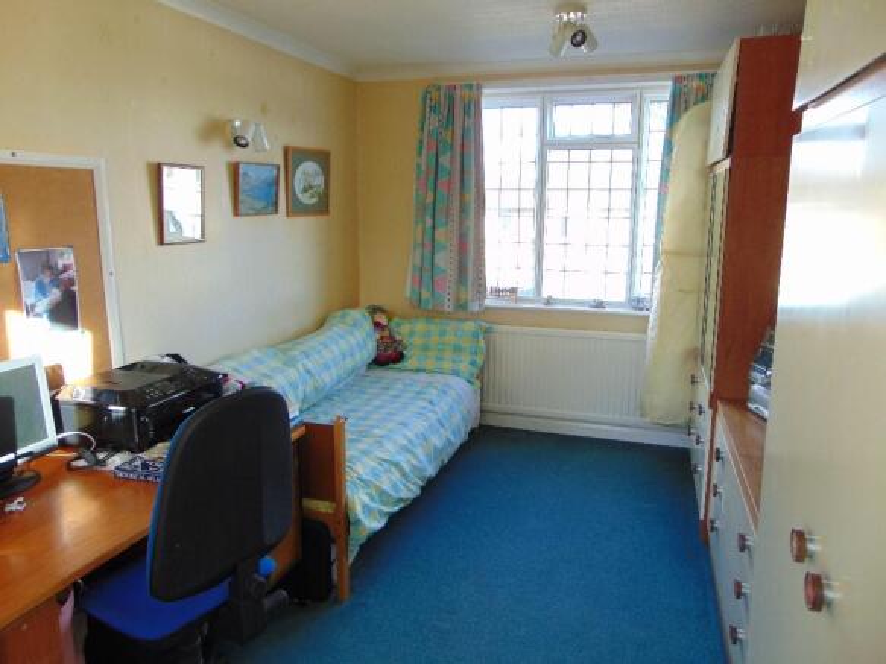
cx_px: 443
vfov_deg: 54.9
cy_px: 332
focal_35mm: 25
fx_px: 640
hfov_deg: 69.4
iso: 80
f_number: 3
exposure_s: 1/30
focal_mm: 4.5
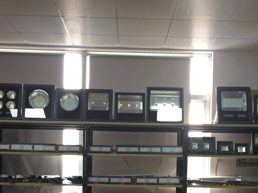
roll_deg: -2.0
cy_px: 181
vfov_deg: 24.8
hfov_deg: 33.8
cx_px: 140
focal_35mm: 57
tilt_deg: +1.1
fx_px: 425
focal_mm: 4.15
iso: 40
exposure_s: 1/17
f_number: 2.2
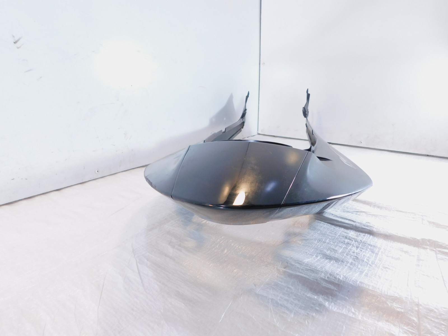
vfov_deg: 58.9
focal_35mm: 23
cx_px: 224
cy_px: 168
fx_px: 298
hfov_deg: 73.9
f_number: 3
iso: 220
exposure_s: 1/30
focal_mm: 4
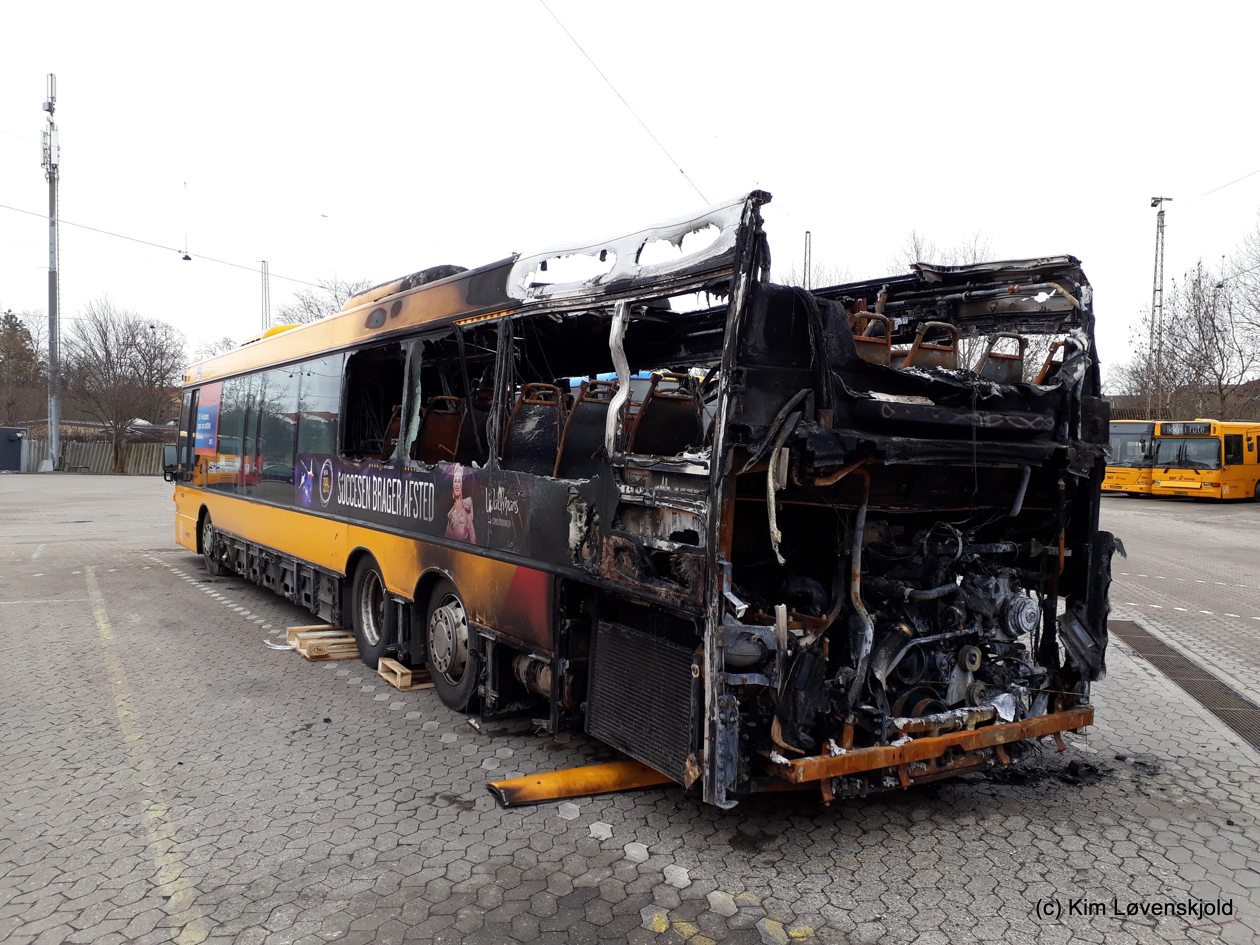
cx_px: 630
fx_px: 983
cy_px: 472
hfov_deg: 65.3
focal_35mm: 27
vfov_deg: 51.4
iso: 40
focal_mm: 3.6
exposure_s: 1/169
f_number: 1.9
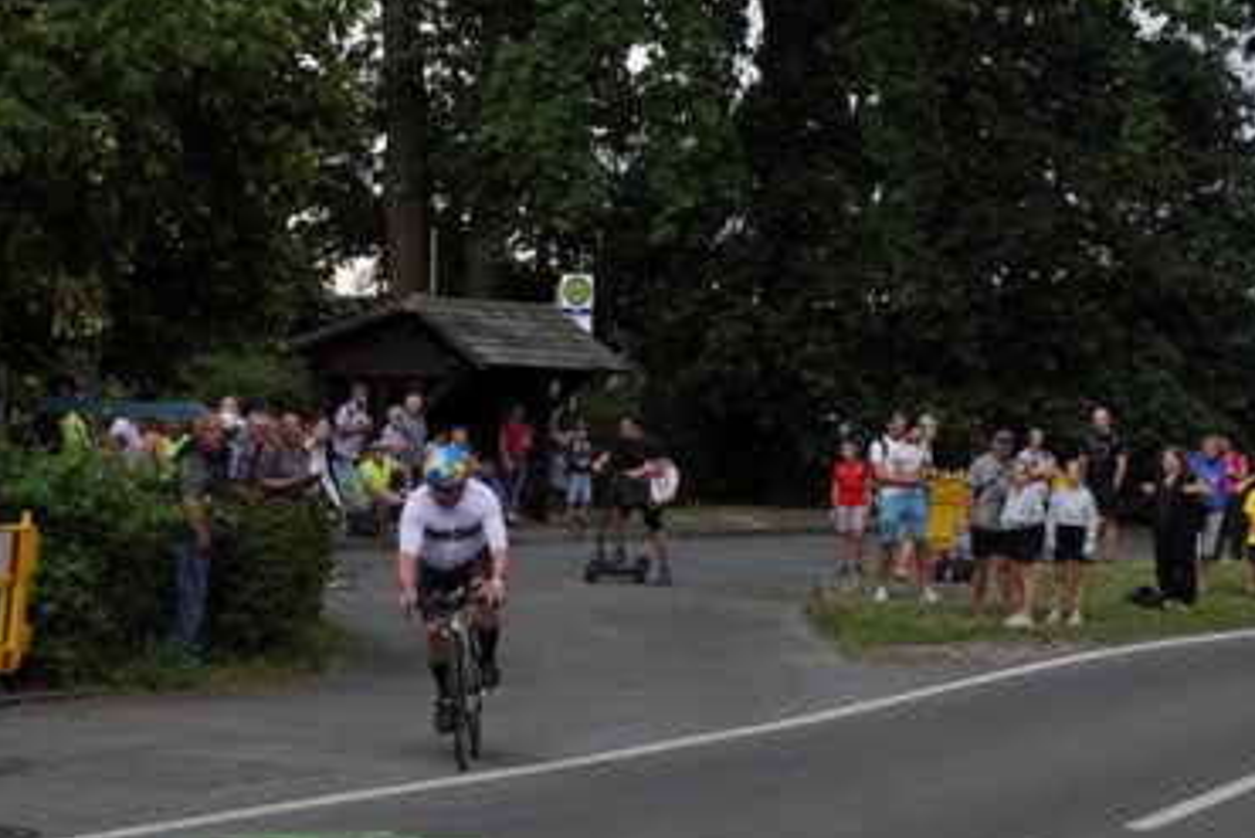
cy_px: 443
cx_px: 617
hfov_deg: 16.8
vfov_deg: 11.3
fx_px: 4238
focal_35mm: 122
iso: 2000
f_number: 6.3
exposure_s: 1/1000
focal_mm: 75
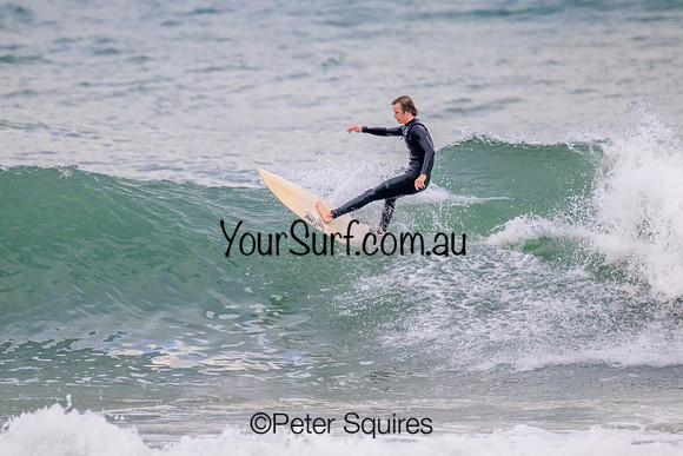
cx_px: 342
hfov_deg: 2.5
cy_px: 228
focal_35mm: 835
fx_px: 15852
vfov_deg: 1.6
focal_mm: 800
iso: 3600
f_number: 11
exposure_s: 1/2000
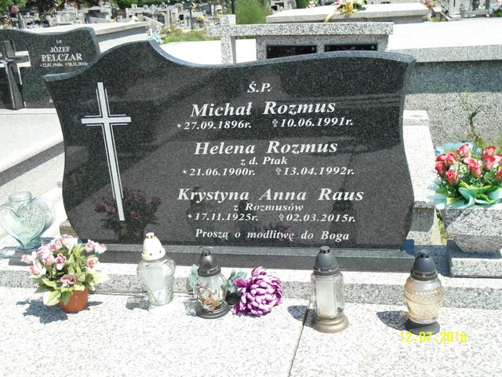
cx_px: 251
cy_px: 188
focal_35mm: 42
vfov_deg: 34.3
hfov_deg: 44.8
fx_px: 609
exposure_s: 1/1500
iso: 80
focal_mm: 9.1
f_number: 2.3
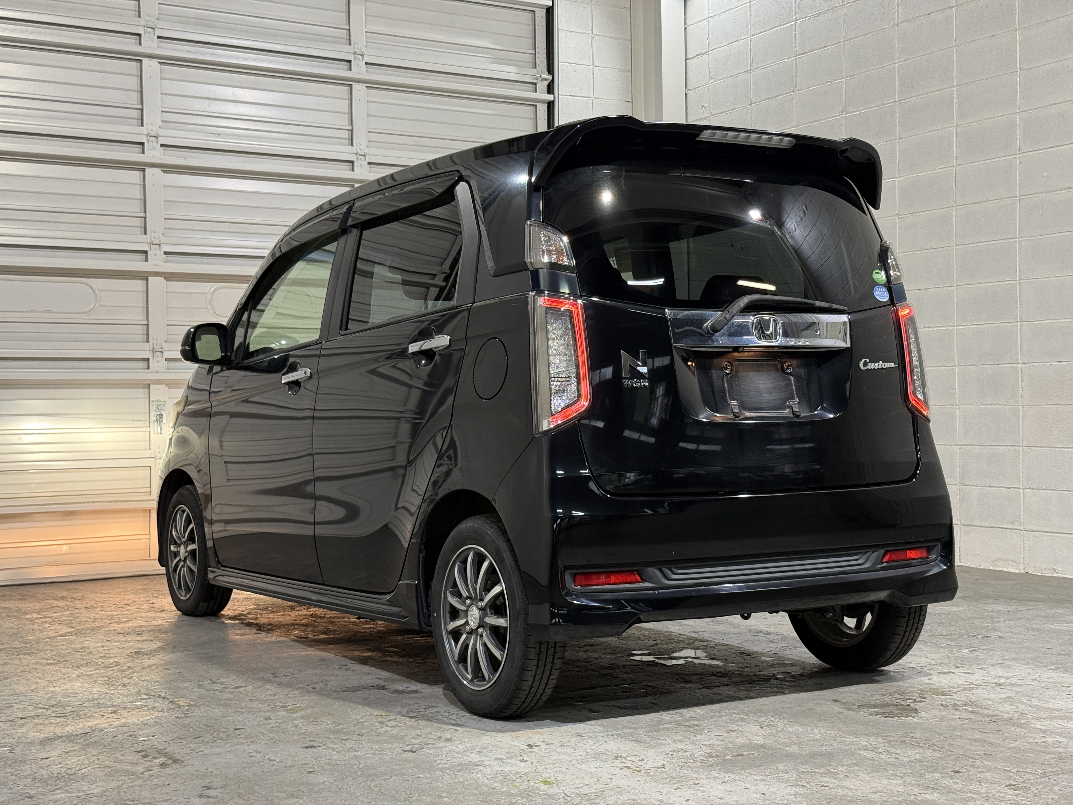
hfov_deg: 39.7
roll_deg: +0.8
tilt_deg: +0.7
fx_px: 1488
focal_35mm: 48
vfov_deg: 30.3
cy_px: 402
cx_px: 536
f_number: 1.78
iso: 160
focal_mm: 6.76
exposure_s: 1/60
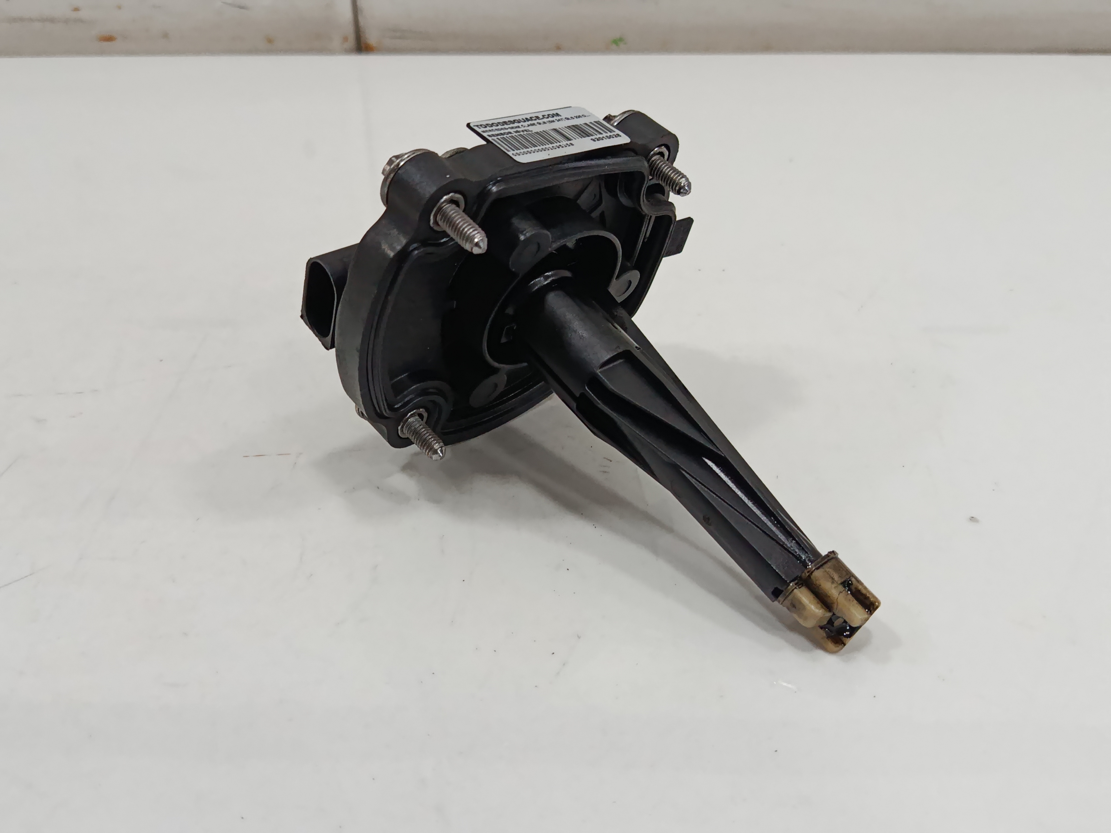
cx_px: 556
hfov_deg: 54.0
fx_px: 1091
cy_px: 416
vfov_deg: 41.8
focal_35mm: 34
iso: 942
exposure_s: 1/100
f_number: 1.7
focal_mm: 5.24
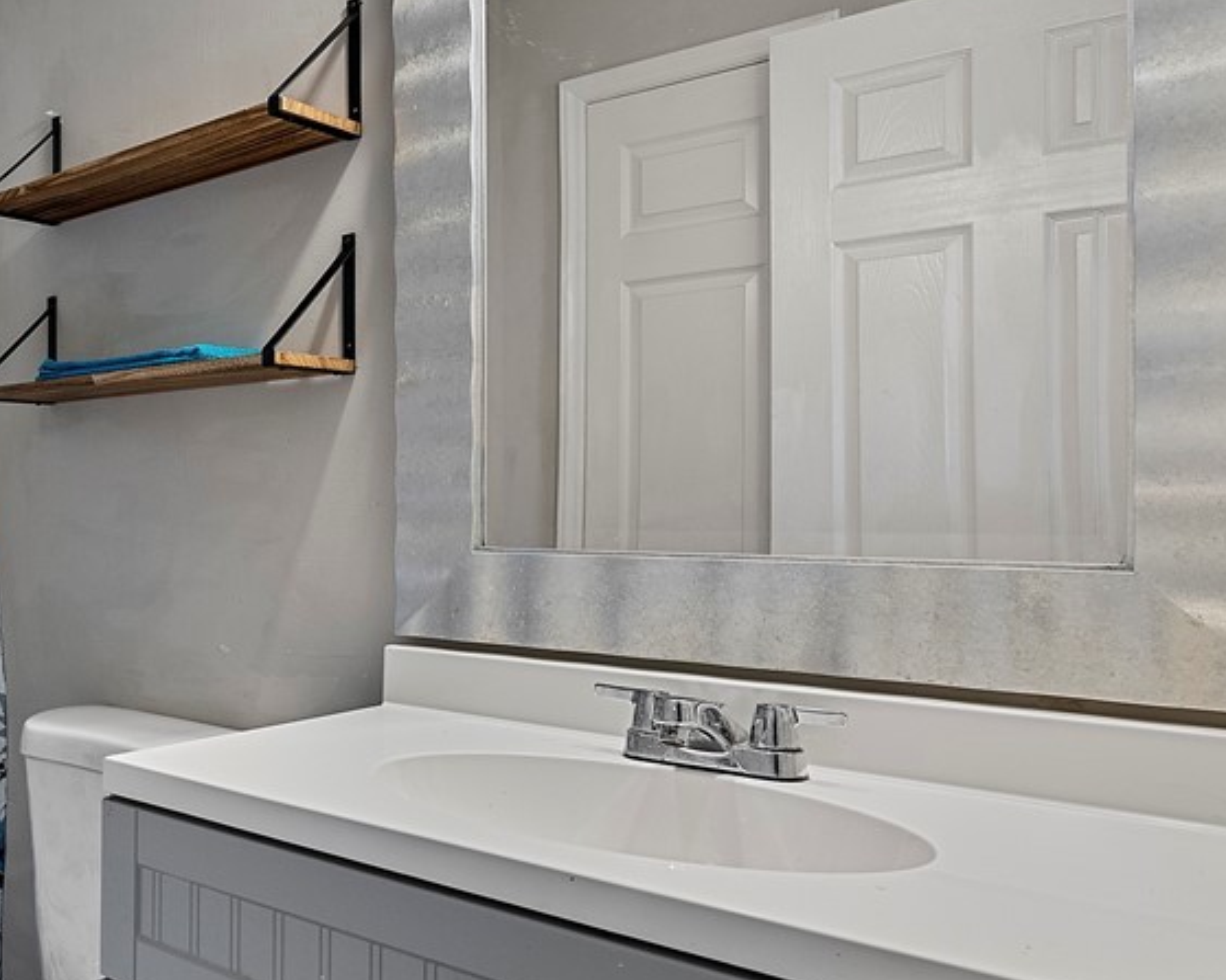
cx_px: 117
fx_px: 1125
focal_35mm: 31
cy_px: 524
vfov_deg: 47.1
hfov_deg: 50.5
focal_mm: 17
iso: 800
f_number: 8
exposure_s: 1/2.5
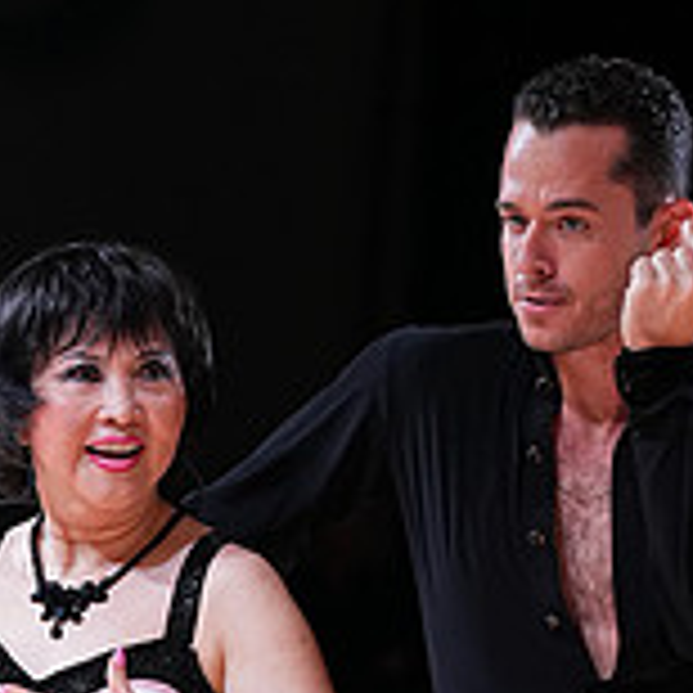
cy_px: 963
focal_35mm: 492
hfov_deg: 3.6
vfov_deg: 3.6
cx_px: 358
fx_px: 11144
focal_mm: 154
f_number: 4
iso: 1600
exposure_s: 1/400
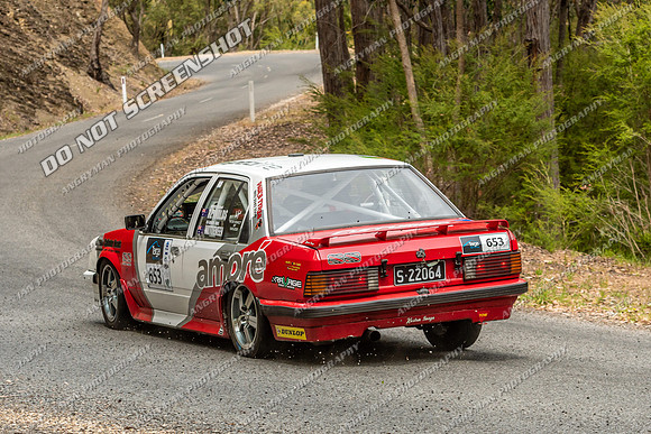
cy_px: 194
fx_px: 2337
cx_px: 359
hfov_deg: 15.9
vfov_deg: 10.6
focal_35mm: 129
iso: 250
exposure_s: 1/1250
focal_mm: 78
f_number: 4.5
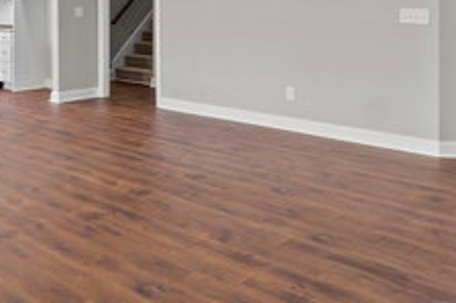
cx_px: 50
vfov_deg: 28.5
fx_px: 570
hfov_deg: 40.5
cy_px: 24
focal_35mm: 45
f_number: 8
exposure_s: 1/2
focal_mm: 14
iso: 160
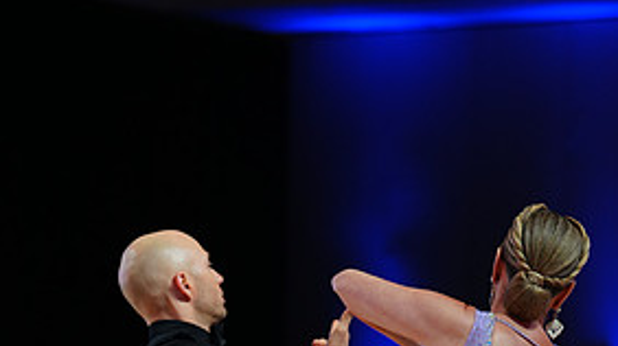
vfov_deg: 5.5
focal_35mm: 220
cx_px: 371
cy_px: 508
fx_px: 3602
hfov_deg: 9.8
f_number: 2.8
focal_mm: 102
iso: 640
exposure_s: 1/400
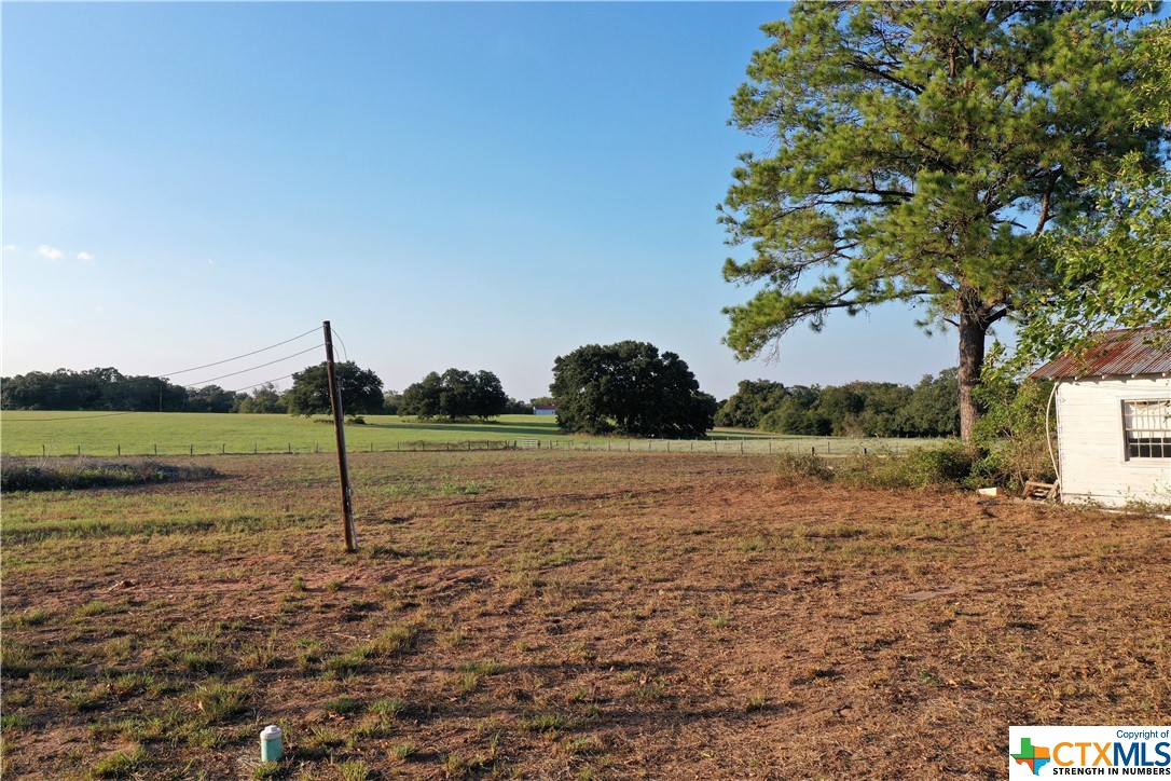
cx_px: 586
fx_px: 911
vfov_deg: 46.4
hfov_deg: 65.5
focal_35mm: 28
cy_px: 390
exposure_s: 1/320
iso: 100
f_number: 5
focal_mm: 10.26
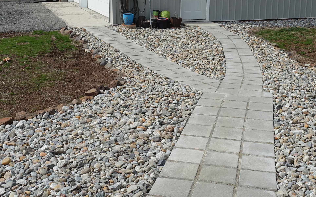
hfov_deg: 42.6
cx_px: 173
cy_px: 66
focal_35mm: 47
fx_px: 405
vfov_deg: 27.3
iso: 125
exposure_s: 1/80
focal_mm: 10.7
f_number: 5.6
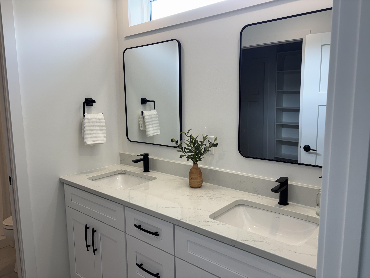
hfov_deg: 67.3
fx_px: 278
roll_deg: -0.1
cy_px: 139
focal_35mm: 26
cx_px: 185
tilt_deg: -7.2
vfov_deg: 53.1
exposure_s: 1/120
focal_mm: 5.96
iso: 32
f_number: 1.6
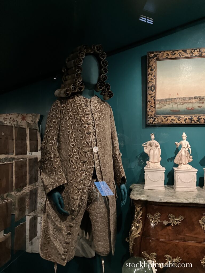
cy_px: 136
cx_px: 102
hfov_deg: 49.7
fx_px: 221
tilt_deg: +2.1
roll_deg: -0.6
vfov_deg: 63.4
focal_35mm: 28
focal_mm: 3.99
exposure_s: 1/18
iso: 640
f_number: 1.8
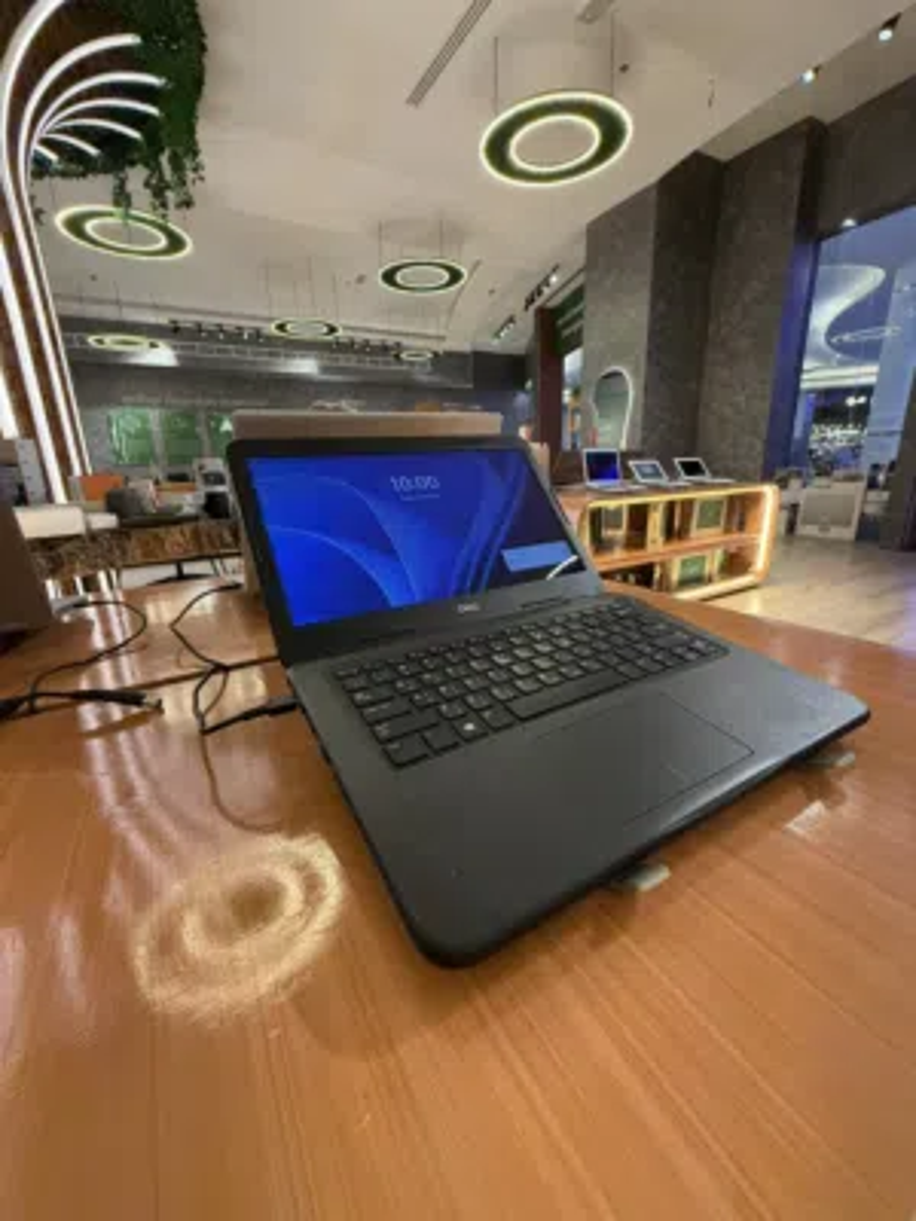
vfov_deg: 102.1
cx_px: 458
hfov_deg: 85.7
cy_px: 610
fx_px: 494
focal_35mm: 14
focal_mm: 2.22
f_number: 2.2
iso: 200
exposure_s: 1/50
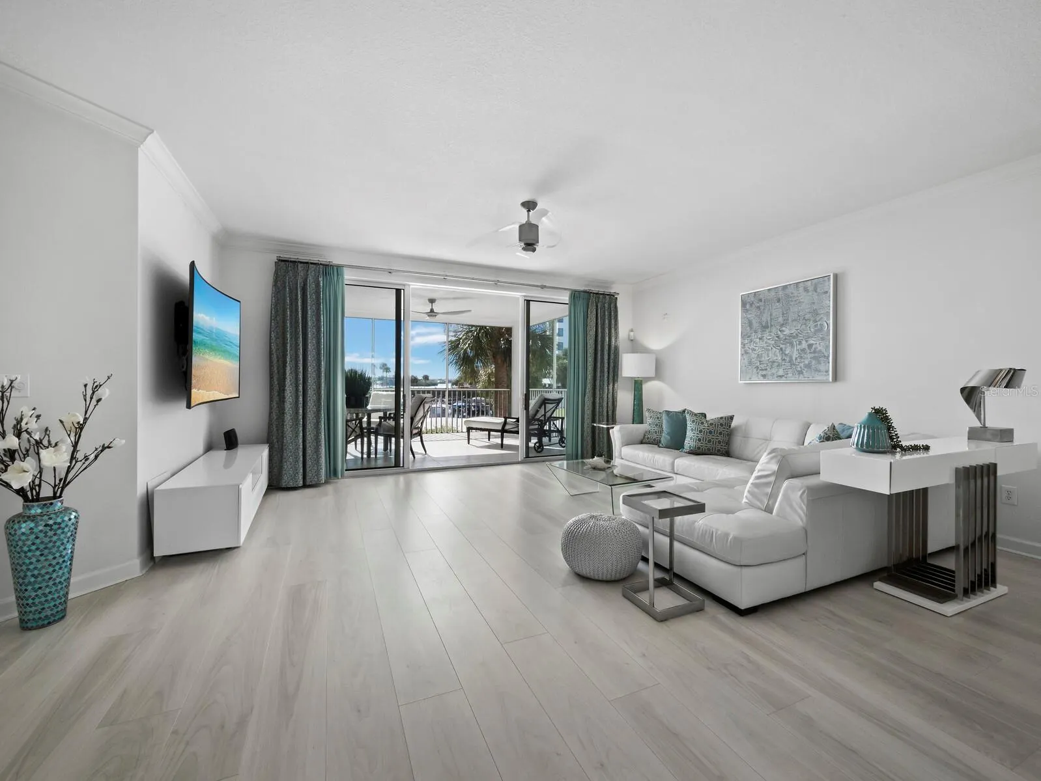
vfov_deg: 85.7
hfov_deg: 102.0
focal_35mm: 14
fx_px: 421
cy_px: 390
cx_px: 520
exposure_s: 1/10
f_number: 11
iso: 400
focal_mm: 7
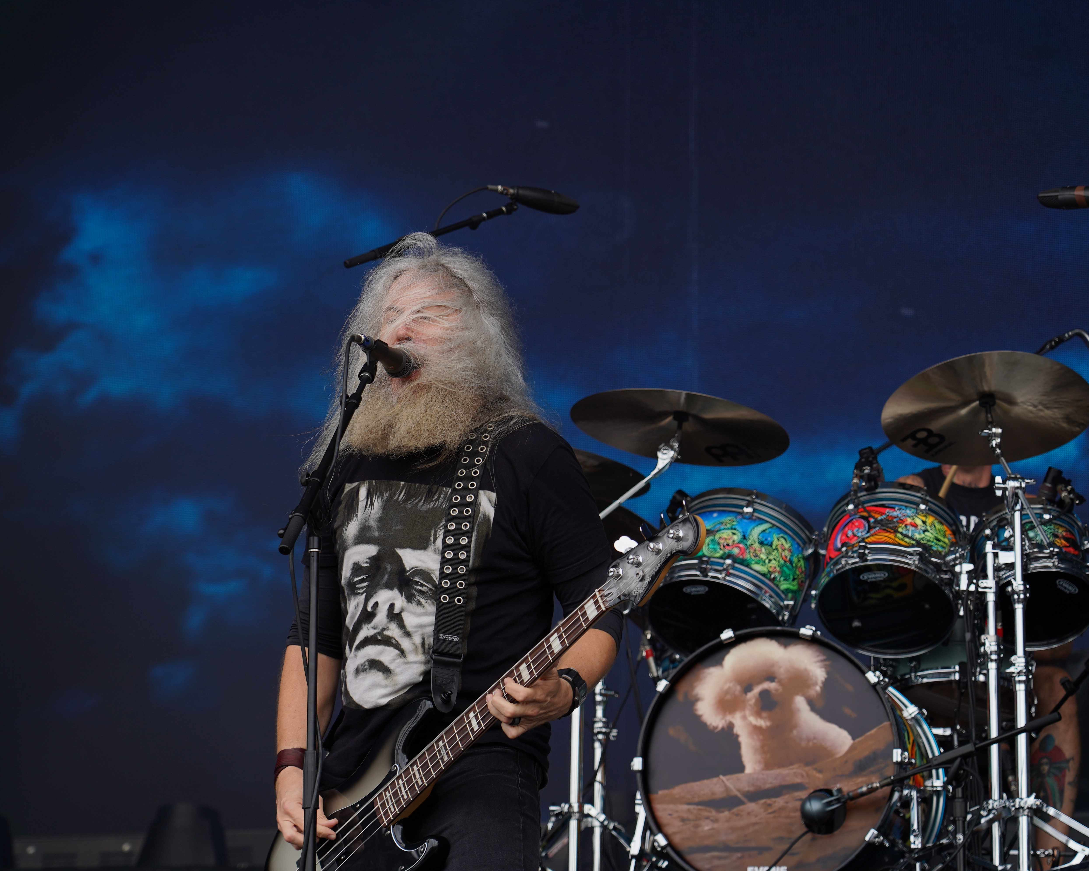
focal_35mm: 119
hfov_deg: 16.2
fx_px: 3836
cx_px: 496
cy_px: 437
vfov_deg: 13.0
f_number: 5
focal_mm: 105
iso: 100
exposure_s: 1/200
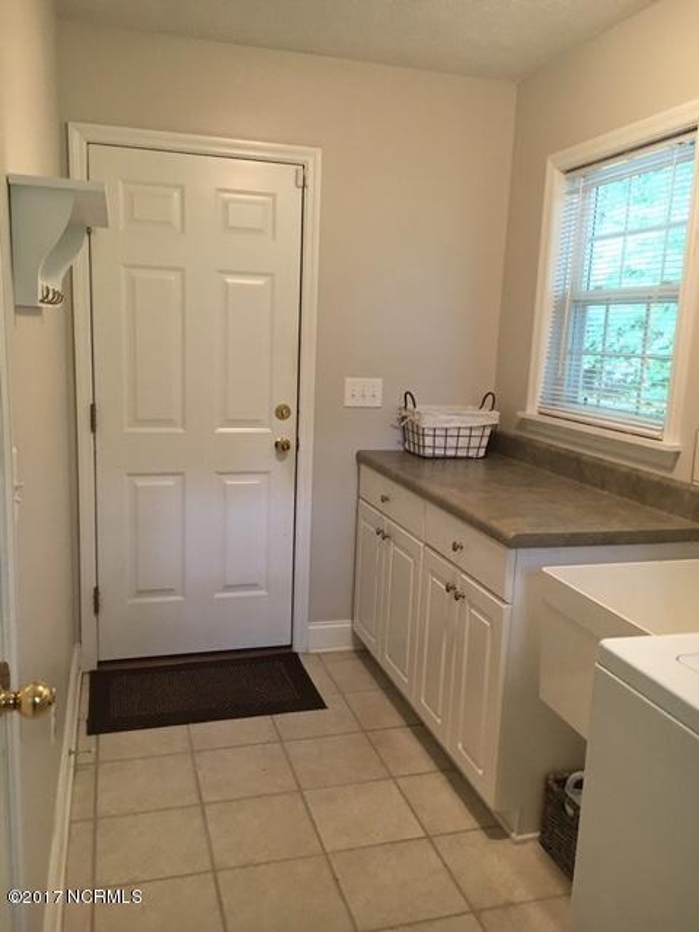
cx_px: 350
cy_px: 466
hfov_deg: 48.2
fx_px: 781
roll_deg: -2.0
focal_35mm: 29
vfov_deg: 61.7
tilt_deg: -10.3
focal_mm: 4.15
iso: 200
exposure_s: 1/20
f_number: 2.2
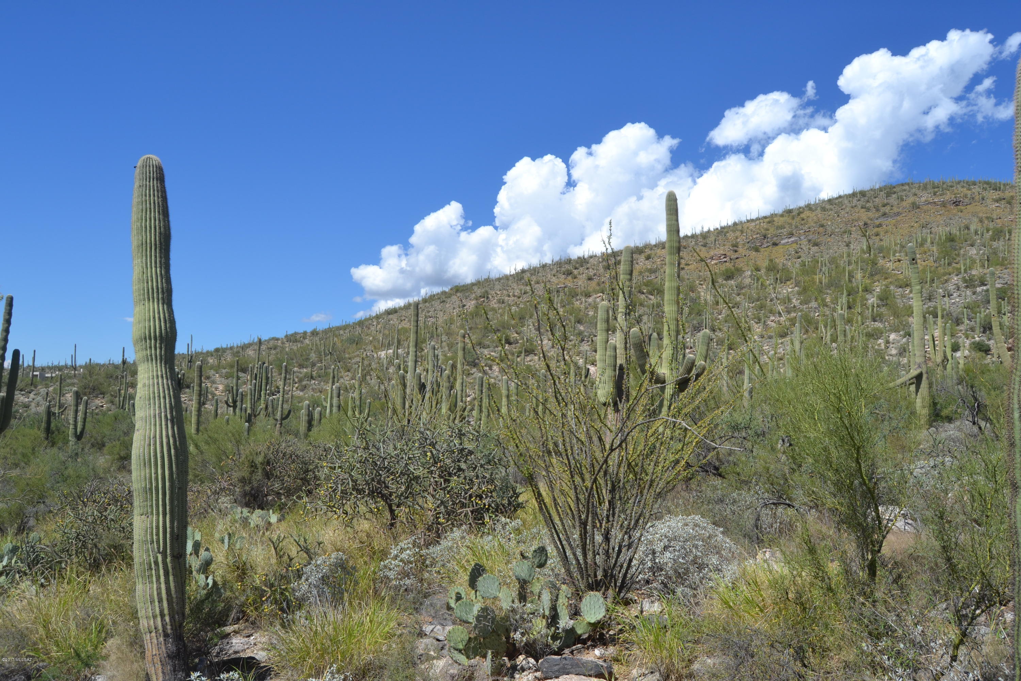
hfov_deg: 67.4
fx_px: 766
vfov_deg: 47.9
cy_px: 340
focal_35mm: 27
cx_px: 510
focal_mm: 18
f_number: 9
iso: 100
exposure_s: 1/320
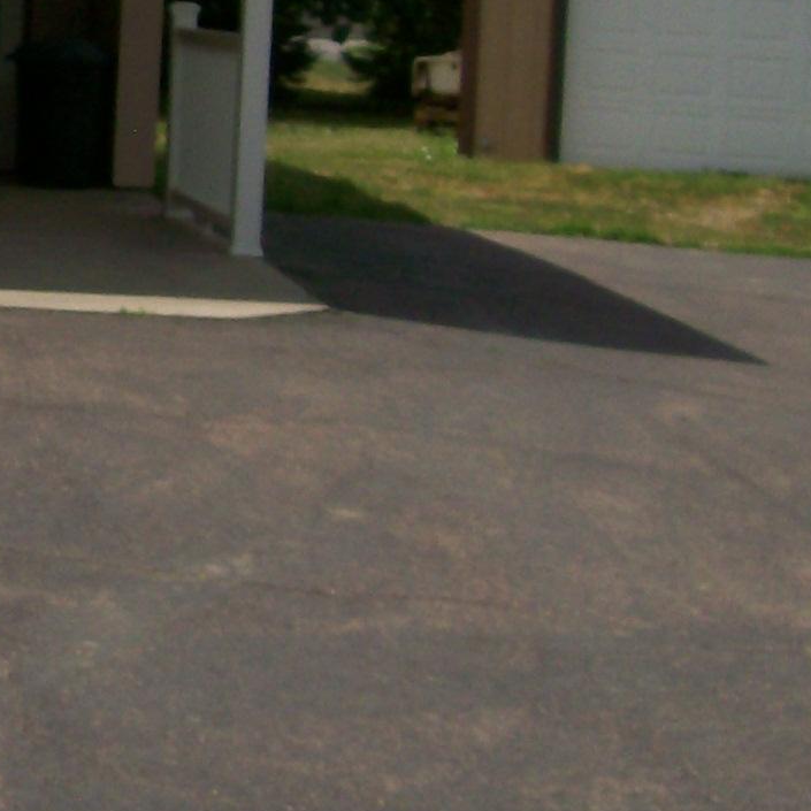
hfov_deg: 15.3
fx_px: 2757
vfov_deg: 16.6
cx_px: -469
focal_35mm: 104
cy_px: 138
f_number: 4.8
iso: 80
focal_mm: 6
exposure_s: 1/991
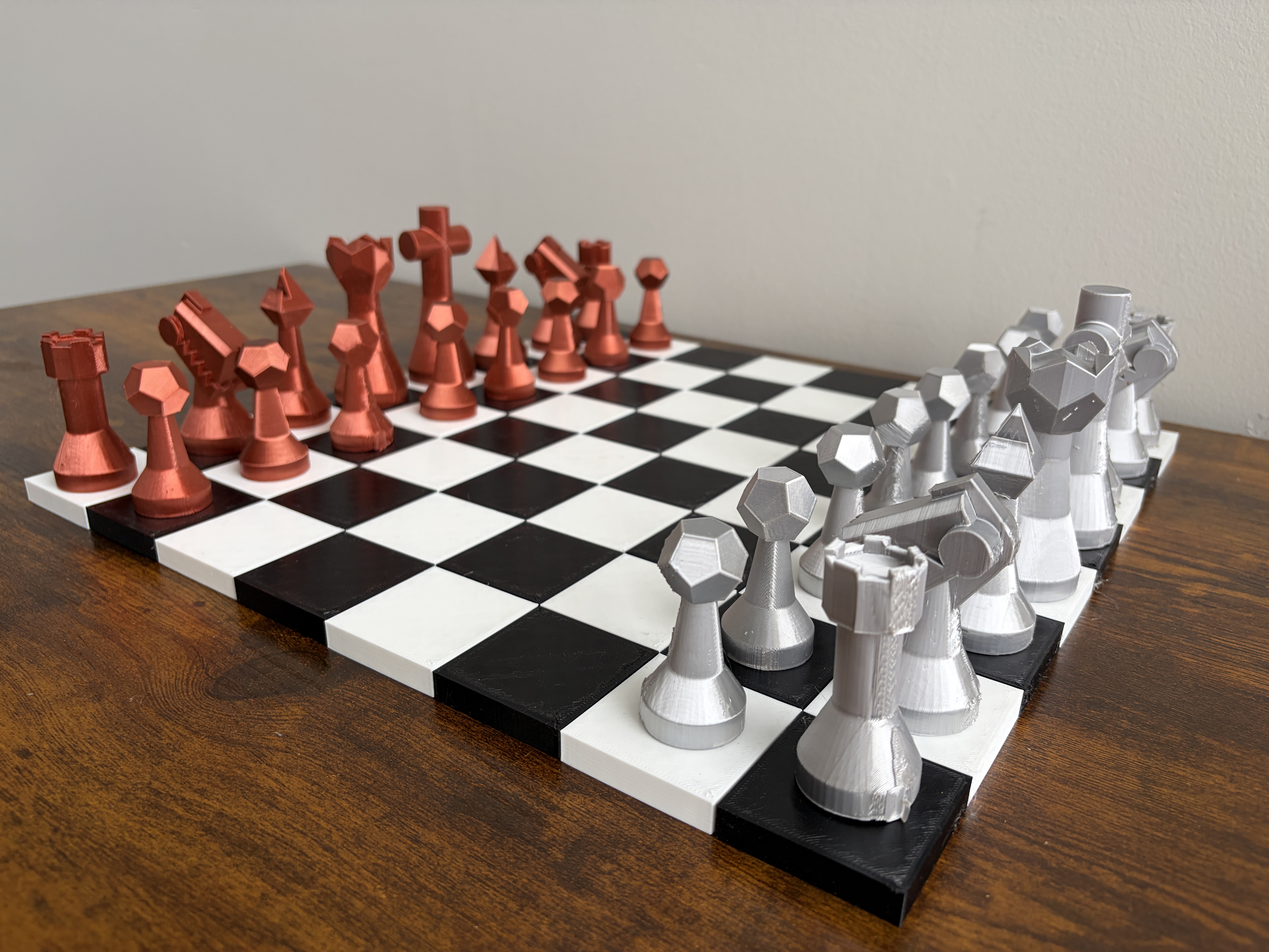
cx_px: 634
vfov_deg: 53.1
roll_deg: -1.0
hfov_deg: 67.3
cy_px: 476
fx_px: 953
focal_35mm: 26
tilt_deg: -20.4
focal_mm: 5.96
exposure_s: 1/121
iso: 100
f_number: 1.6
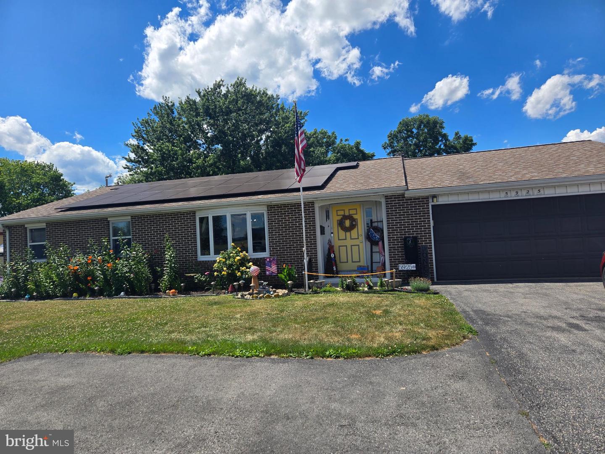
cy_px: 227
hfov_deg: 73.9
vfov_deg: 58.9
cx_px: 302
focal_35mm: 23
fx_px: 402
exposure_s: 1/2122
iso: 25
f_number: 1.8
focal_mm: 5.4
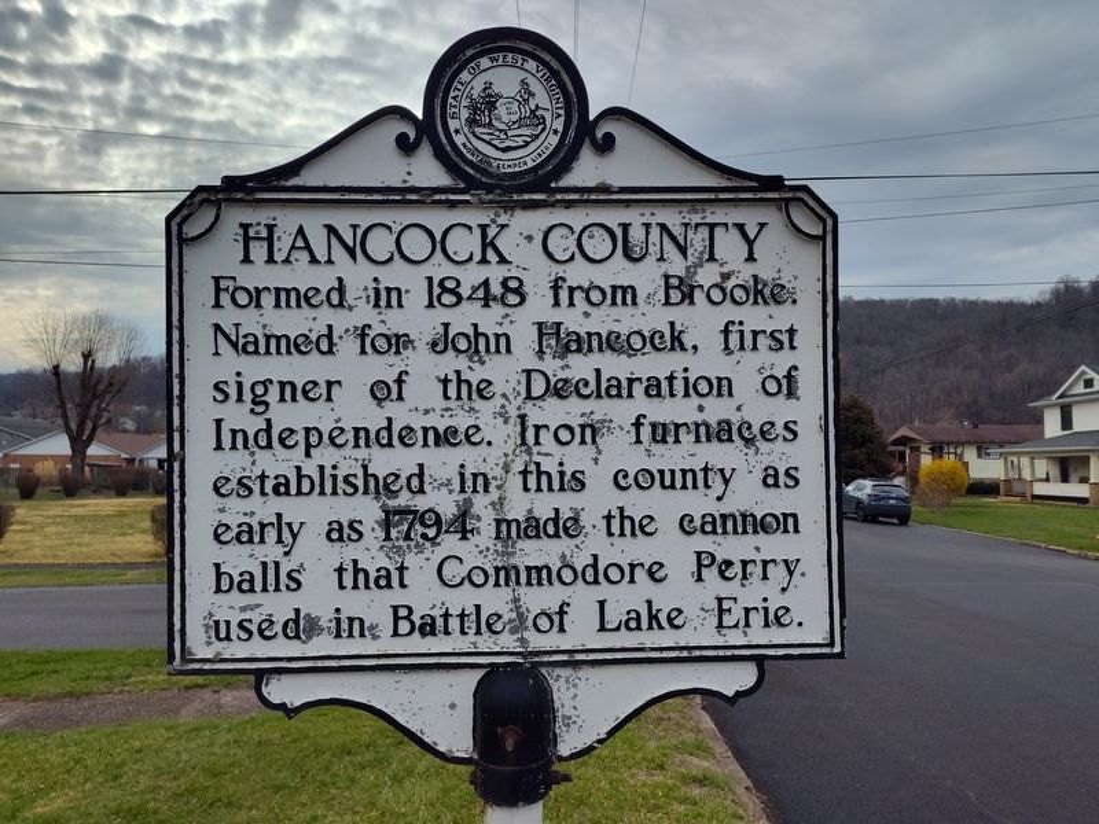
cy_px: 412
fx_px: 730
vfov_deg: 58.9
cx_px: 550
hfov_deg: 73.9
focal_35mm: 23
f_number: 1.8
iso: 100
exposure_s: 1/2182
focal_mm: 5.56
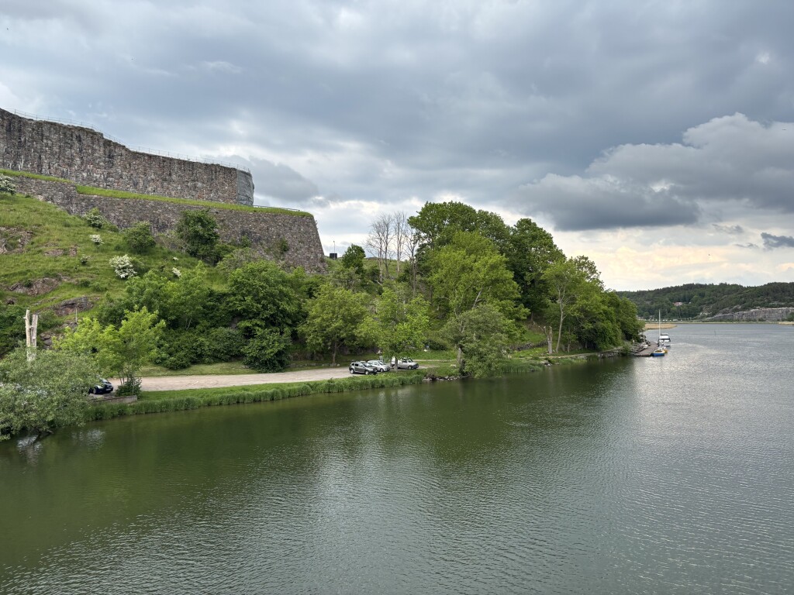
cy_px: 298
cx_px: 397
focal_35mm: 26
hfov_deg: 67.3
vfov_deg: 53.1
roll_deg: +0.3
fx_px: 596
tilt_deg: +1.4
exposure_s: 1/851
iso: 50
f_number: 1.6
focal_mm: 5.96
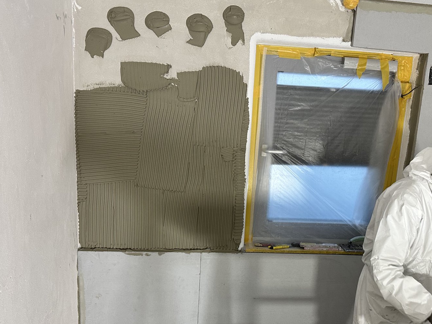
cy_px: 215
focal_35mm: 36
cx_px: 254
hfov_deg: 51.1
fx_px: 449
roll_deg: -4.0
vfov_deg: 39.2
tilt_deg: -12.5
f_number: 1.78
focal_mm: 6.86
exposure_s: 1/100
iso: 200
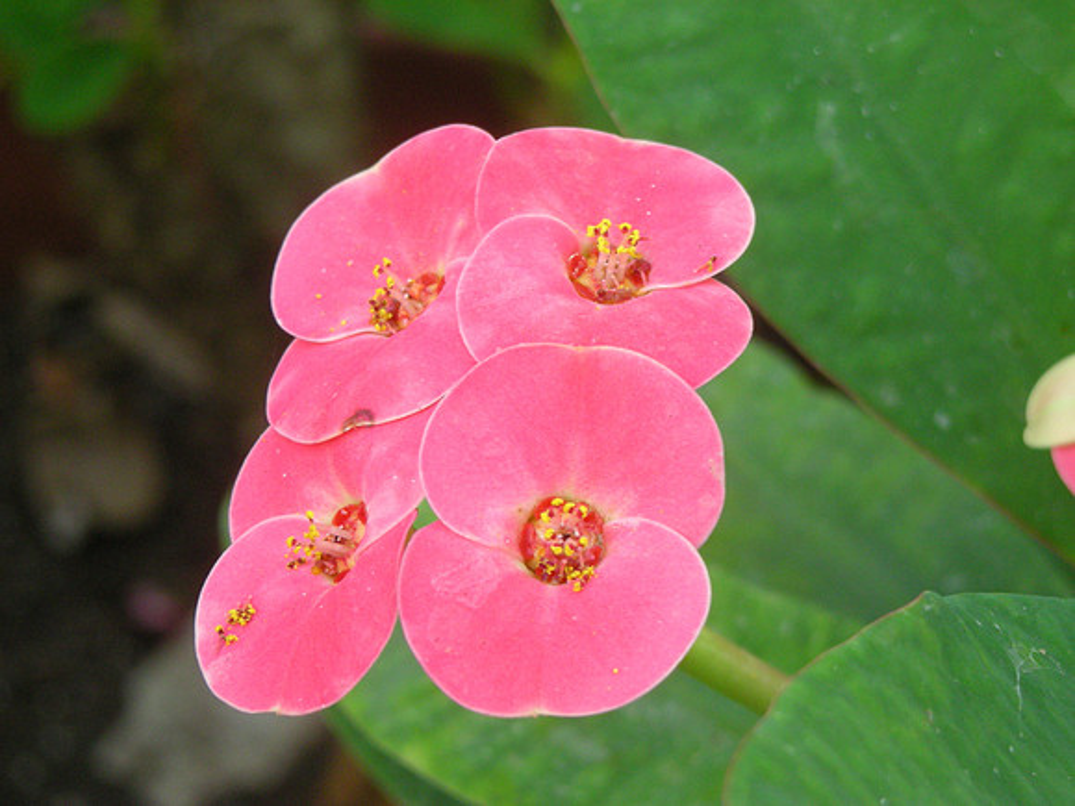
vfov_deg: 14.1
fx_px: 3261
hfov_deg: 18.7
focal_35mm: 105
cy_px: 403
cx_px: 538
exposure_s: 1/57.5
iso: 179
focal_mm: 17.1
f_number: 4.7
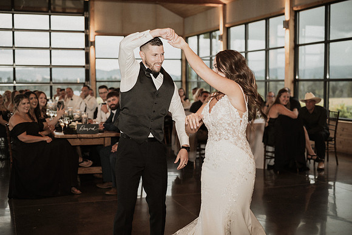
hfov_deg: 39.6
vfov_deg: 27.0
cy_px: 118
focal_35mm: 50
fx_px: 489
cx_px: 176
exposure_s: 1/100
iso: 500
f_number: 2.8
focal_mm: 50
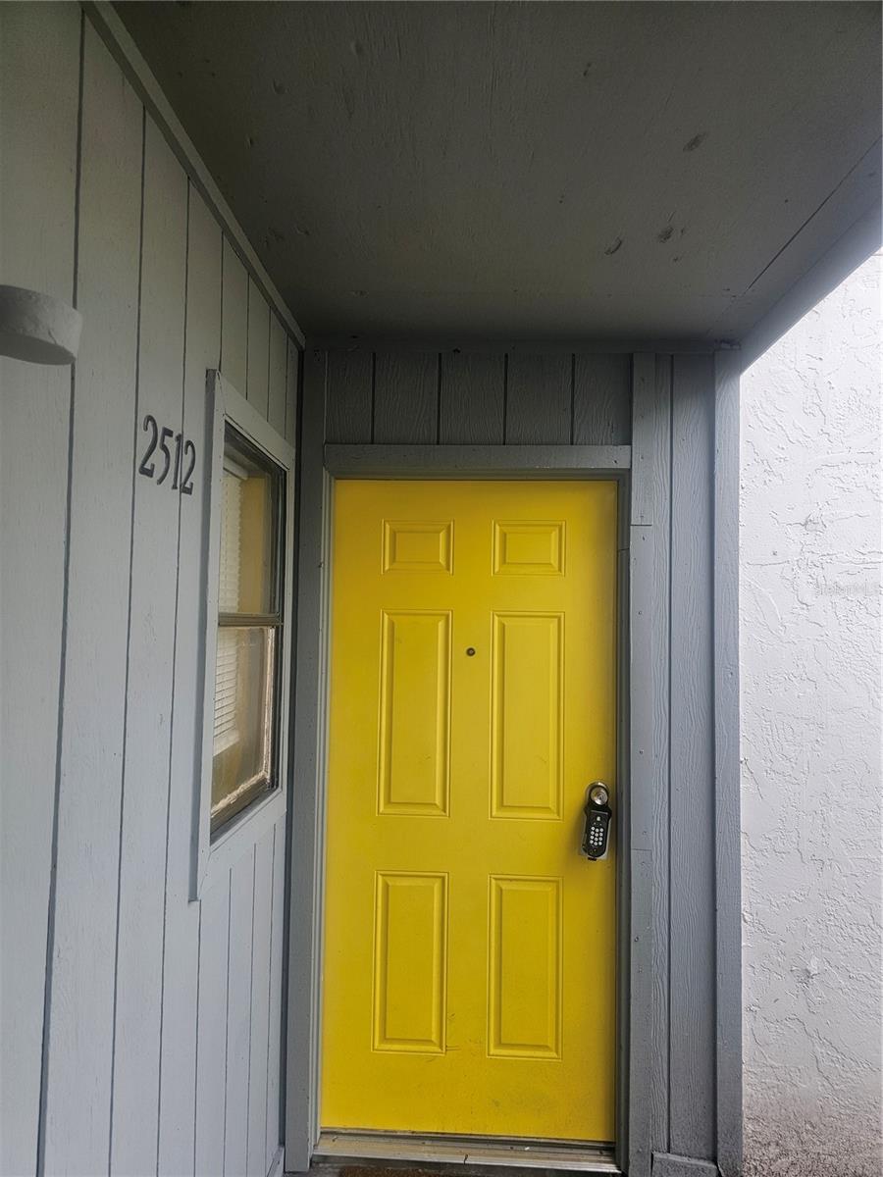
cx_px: 442
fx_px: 782
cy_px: 588
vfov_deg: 73.9
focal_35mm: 23
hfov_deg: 58.9
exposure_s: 1/359
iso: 64
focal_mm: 6.3
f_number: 1.7
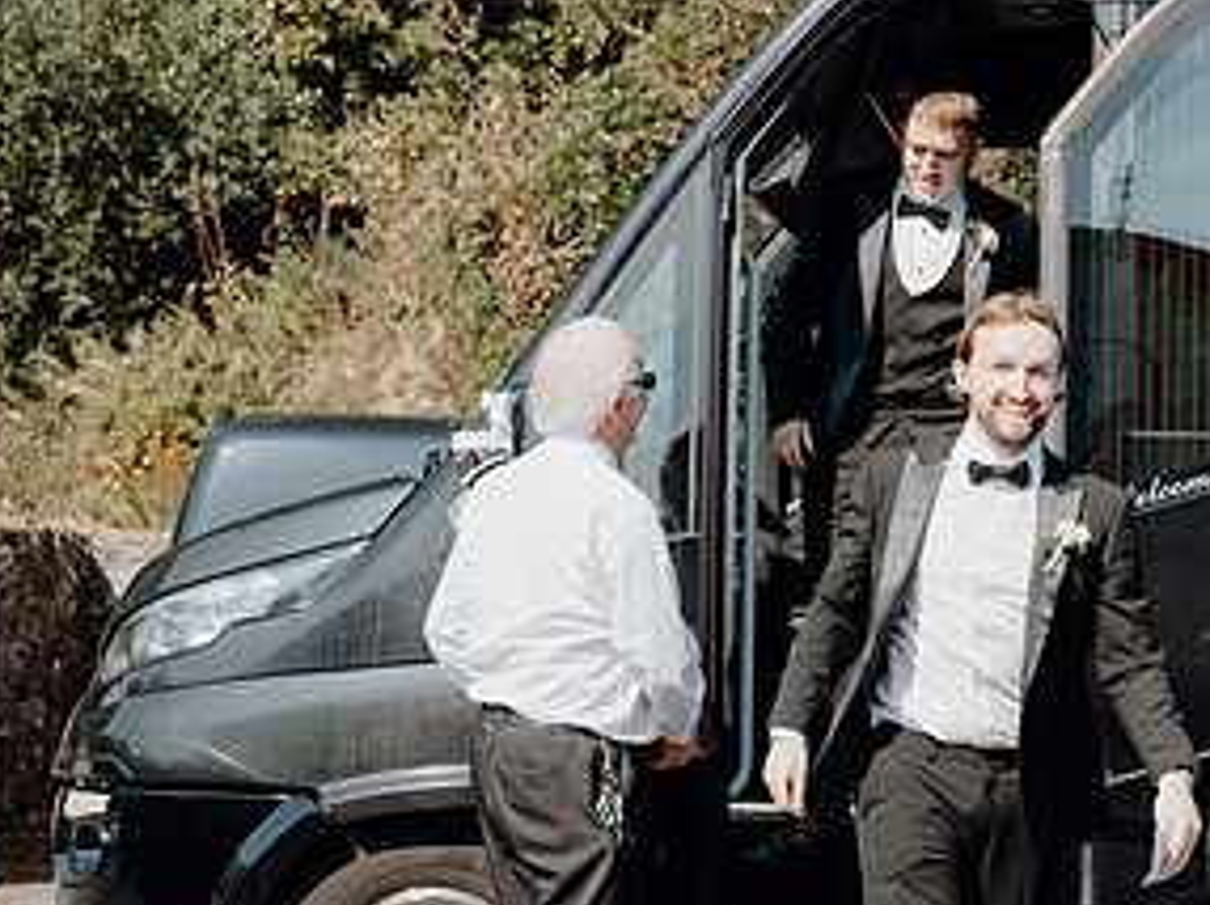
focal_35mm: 82
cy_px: 607
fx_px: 2864
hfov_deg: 23.4
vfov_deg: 17.9
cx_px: 1032
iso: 125
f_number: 3.5
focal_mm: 42
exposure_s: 1/640
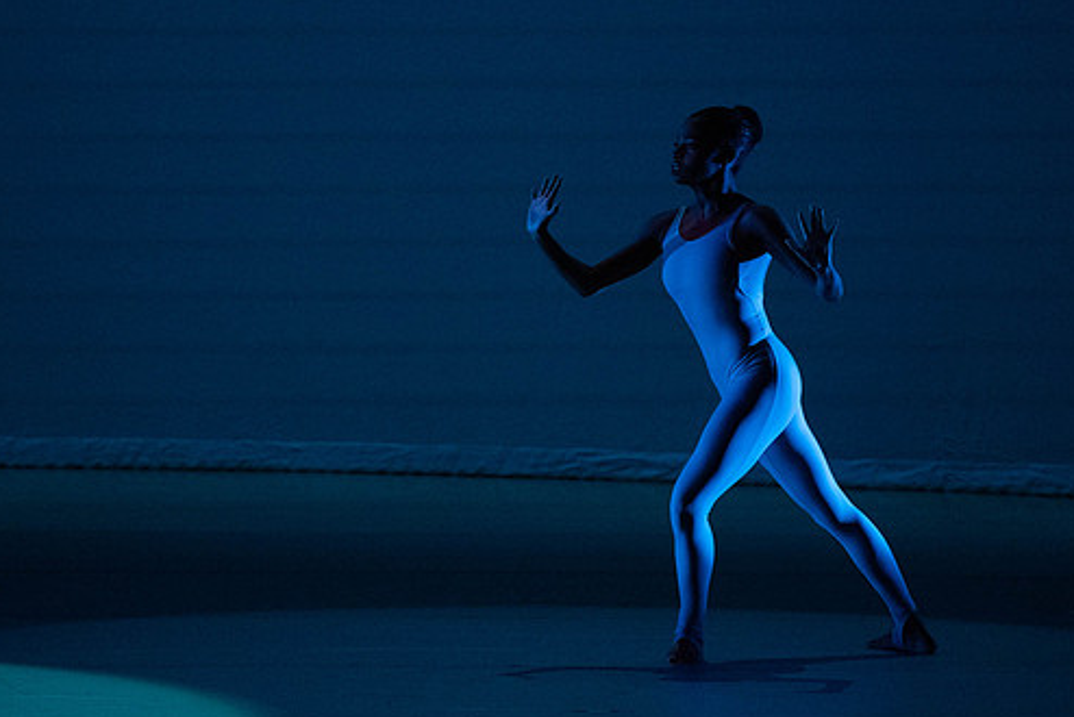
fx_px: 12955
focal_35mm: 434
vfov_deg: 3.2
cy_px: 334
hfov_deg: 4.7
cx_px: 535
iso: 16000
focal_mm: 370
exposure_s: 1/400
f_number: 5.6
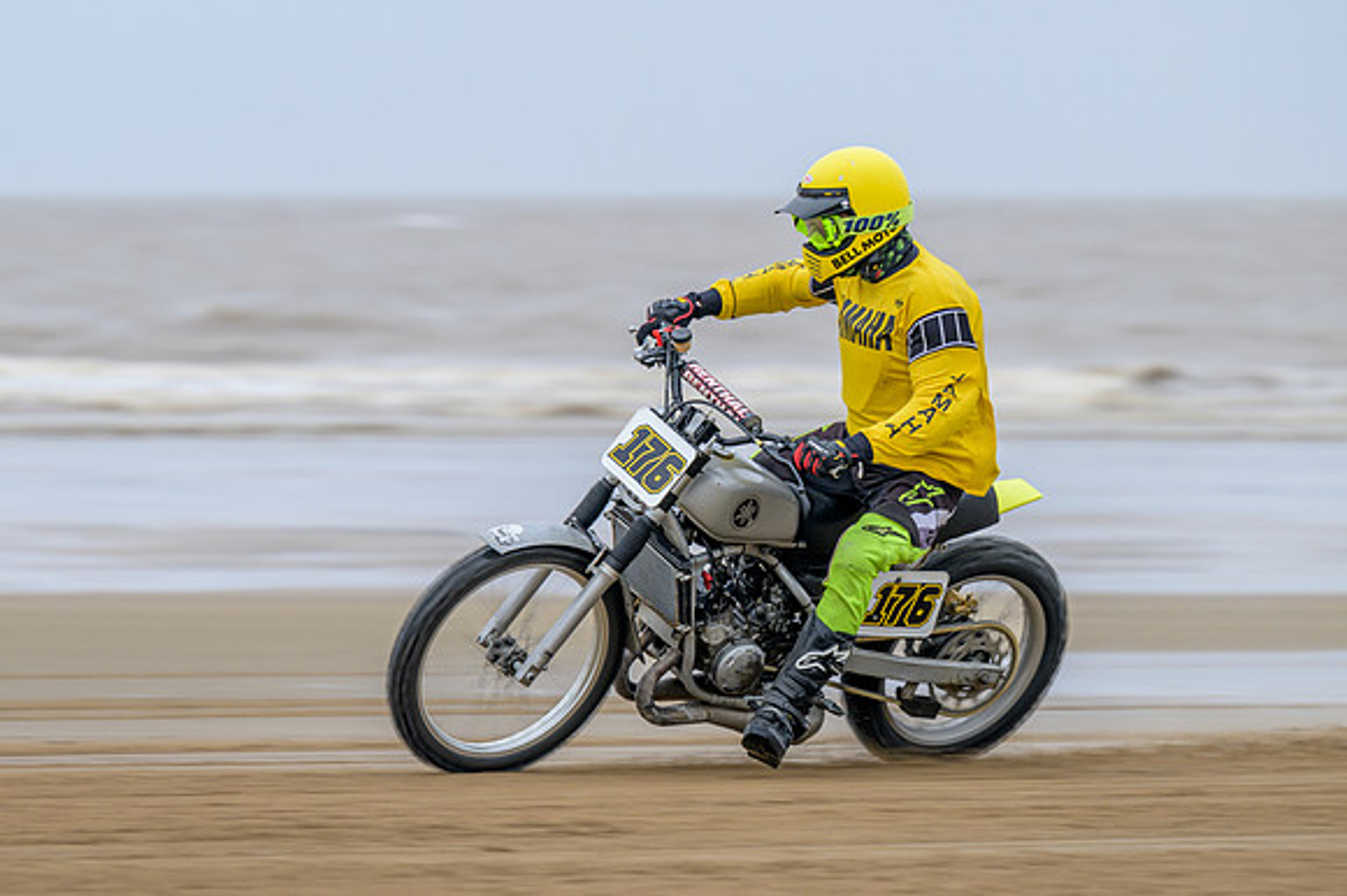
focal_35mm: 262
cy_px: 476
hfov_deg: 7.9
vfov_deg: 5.2
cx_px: 590
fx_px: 9797
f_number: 4
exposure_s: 1/250
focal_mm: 150
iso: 180
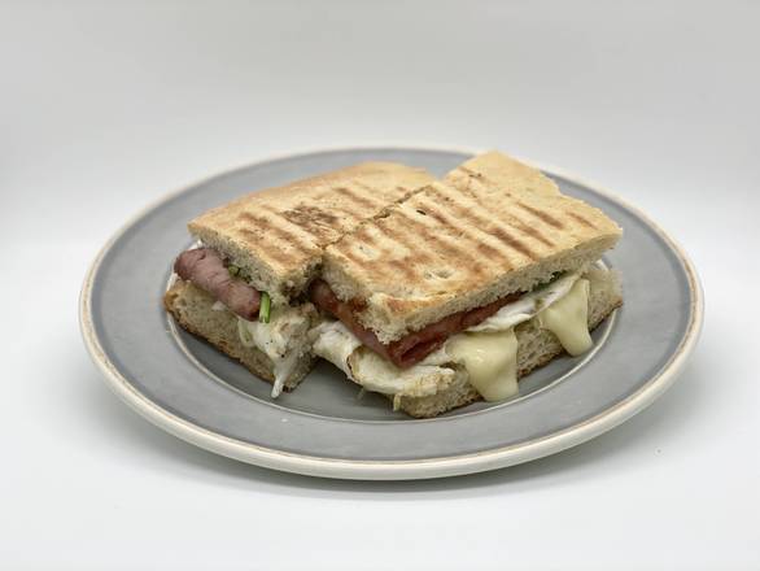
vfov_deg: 28.1
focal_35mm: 52
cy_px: 286
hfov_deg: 36.8
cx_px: 380
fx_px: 1142
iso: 25
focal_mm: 6
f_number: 2
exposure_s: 1/120
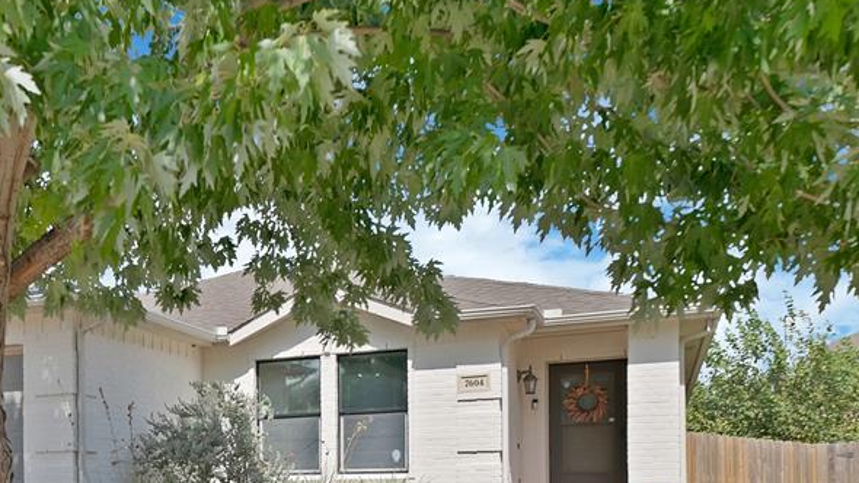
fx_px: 911
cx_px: 141
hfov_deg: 47.0
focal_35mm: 40
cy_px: 482
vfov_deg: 28.0
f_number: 9
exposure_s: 1/50
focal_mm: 22
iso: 640
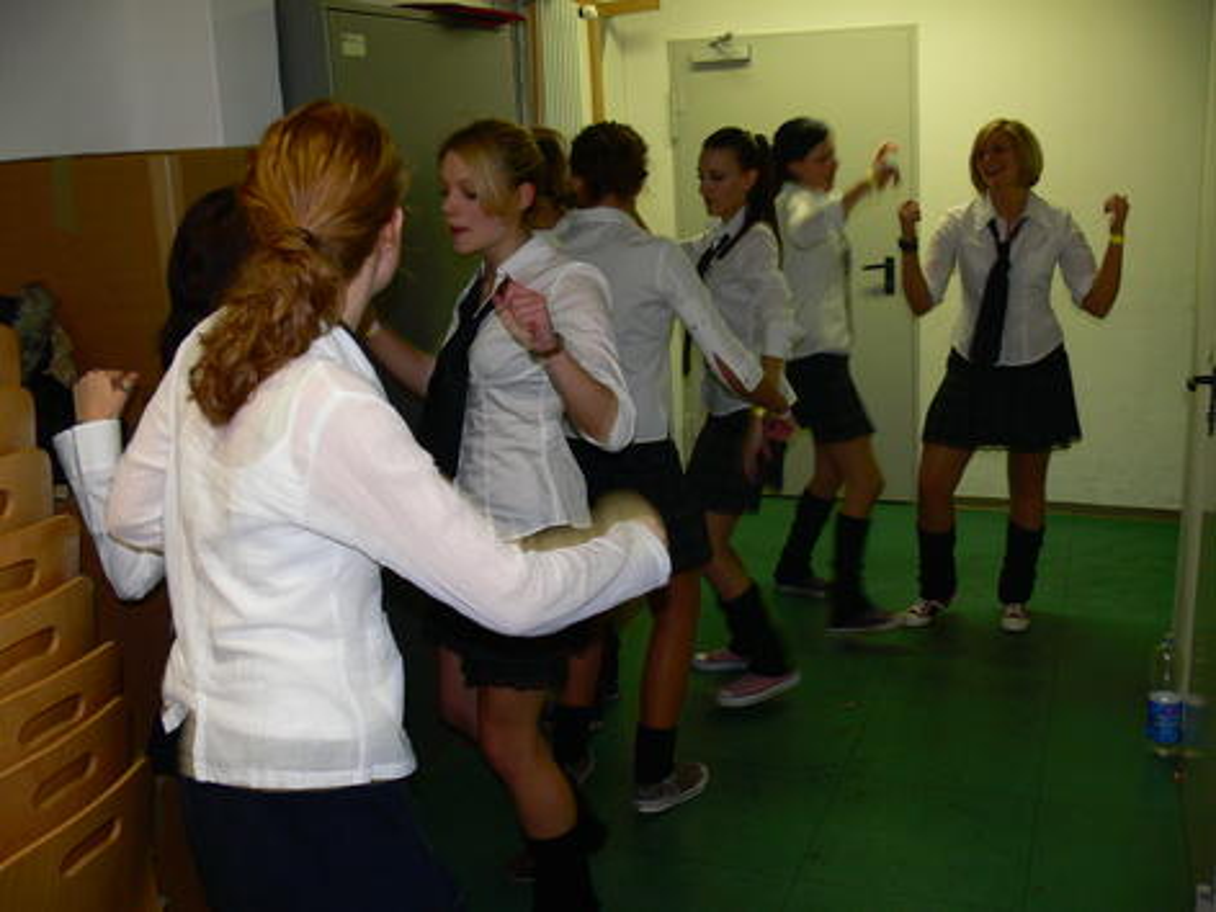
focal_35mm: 35
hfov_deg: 52.6
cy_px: 456
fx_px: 1229
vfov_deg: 40.7
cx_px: 608
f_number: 2.8
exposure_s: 1/30
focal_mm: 7.4
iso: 100
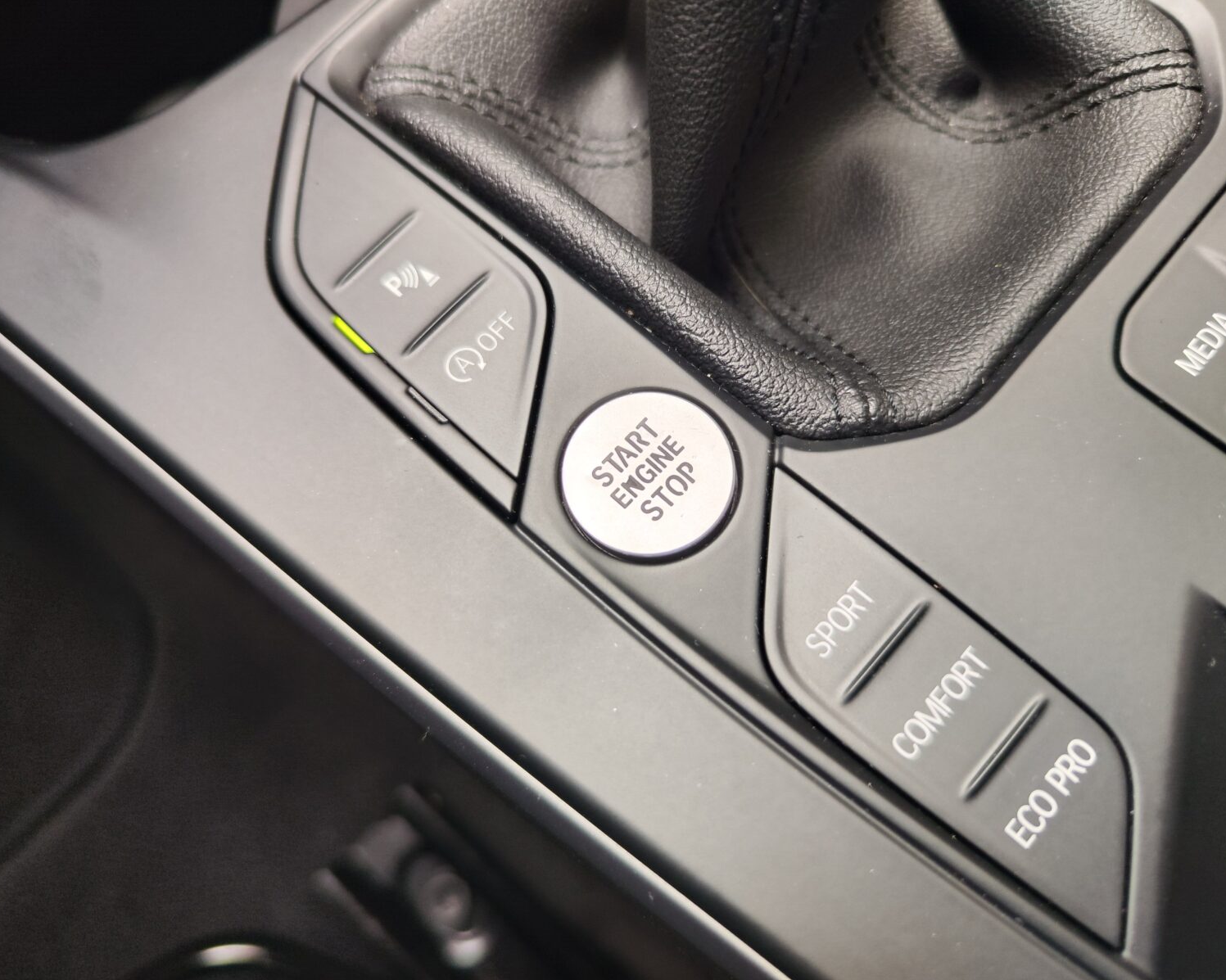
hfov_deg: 70.3
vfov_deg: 58.8
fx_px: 871
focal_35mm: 24
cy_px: 490
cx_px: 622
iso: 349
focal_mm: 7.01
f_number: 1.69
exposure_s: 1/55.4
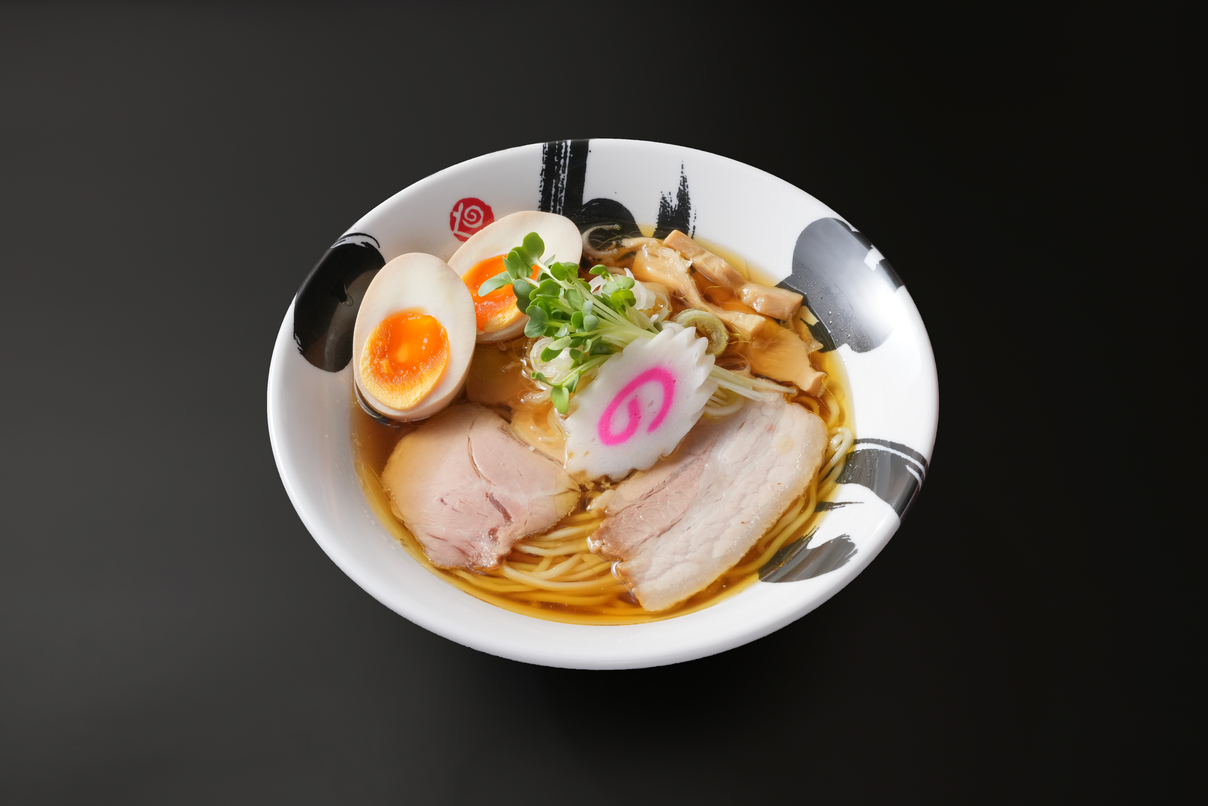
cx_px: 604
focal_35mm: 60
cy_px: 403
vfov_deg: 22.6
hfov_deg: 33.4
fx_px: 2013
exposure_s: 1/200
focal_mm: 60
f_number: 16
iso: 1600
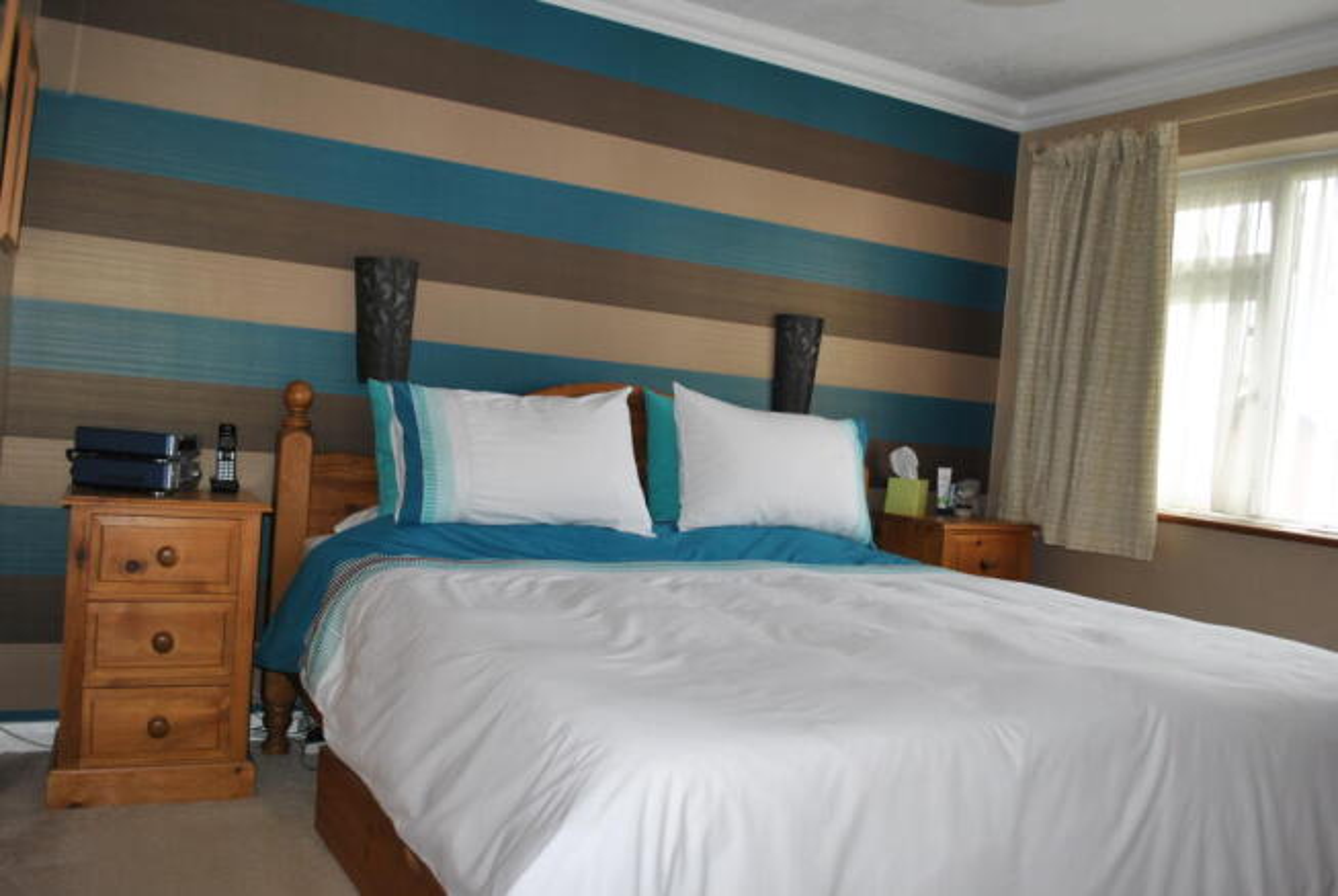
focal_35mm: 30
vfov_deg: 43.7
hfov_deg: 61.9
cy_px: 448
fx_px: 1116
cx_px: 669
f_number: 3.8
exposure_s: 1/60
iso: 200
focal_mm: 20
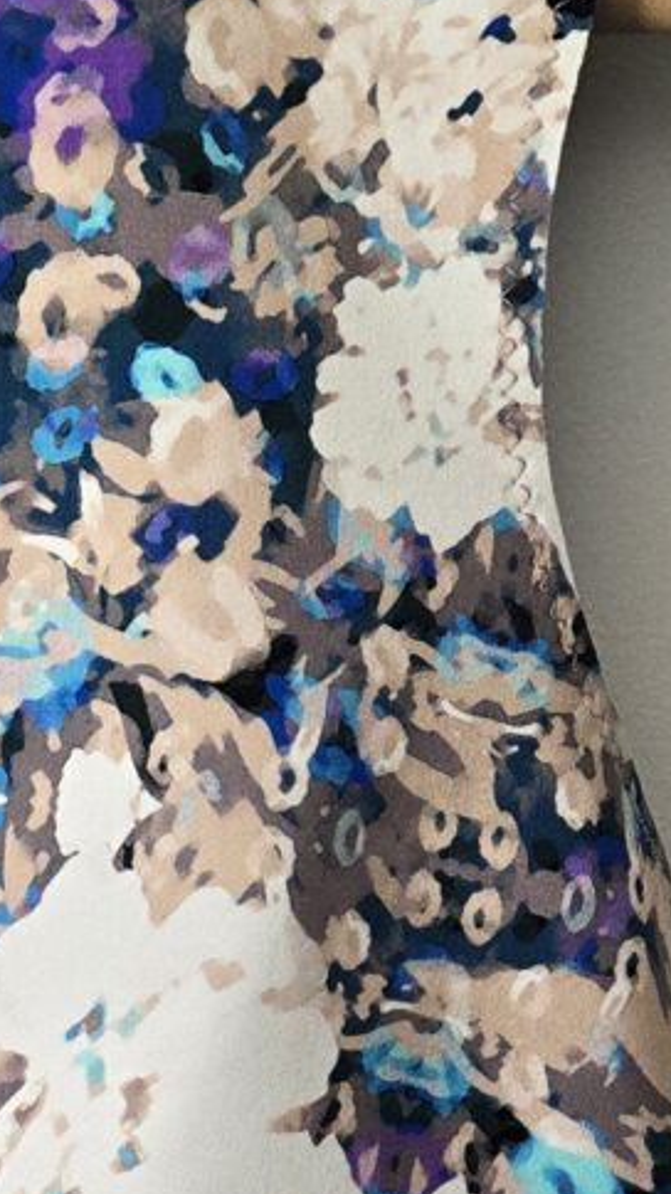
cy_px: 1586
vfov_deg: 18.6
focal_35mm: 106
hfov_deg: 10.8
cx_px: -488
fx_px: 3355
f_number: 1.8
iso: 200
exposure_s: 1/120
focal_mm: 5.4
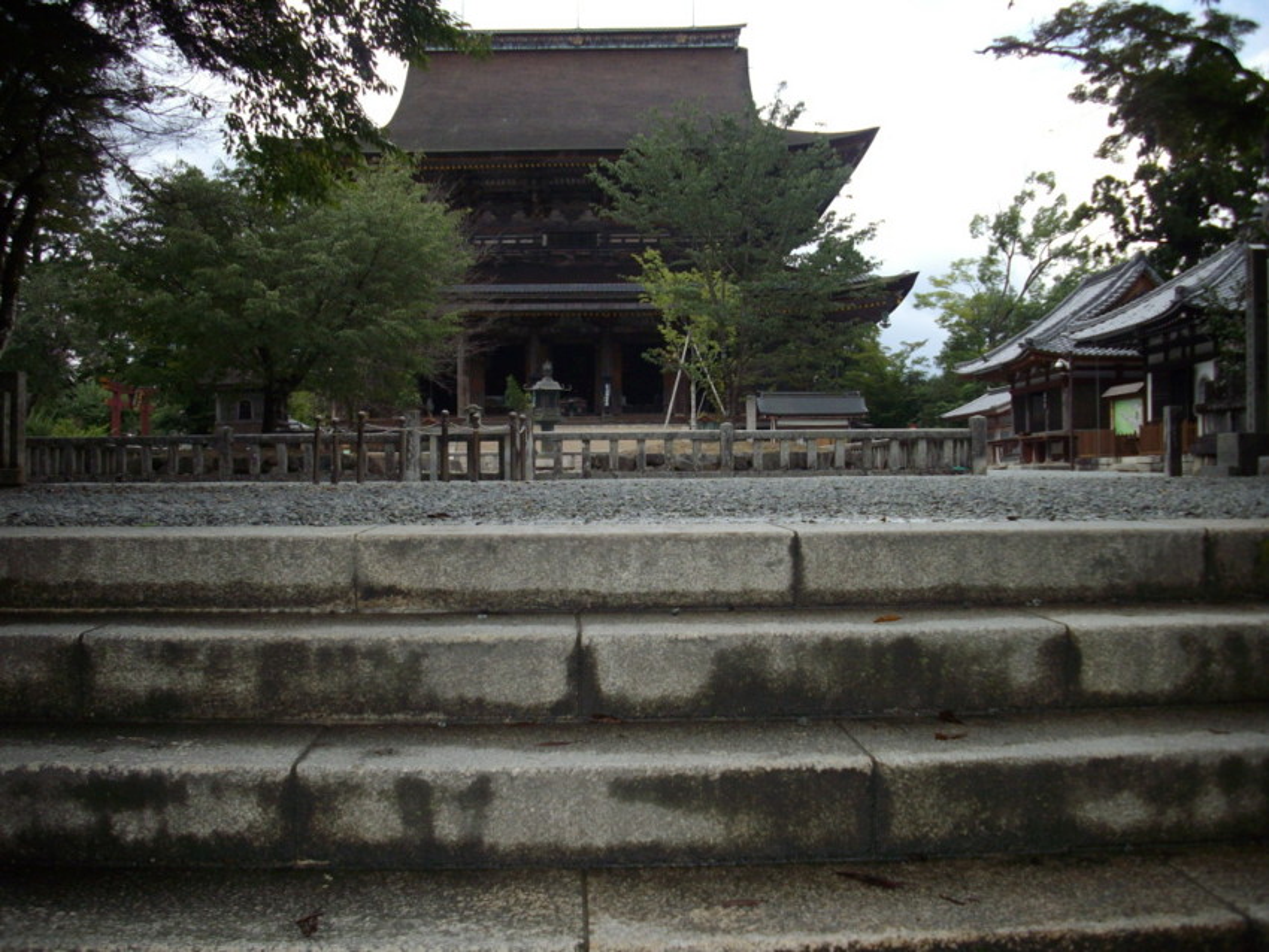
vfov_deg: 38.7
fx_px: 1357
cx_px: 634
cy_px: 476
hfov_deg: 50.1
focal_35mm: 37
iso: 80
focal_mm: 6.2
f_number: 2.8
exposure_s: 1/320
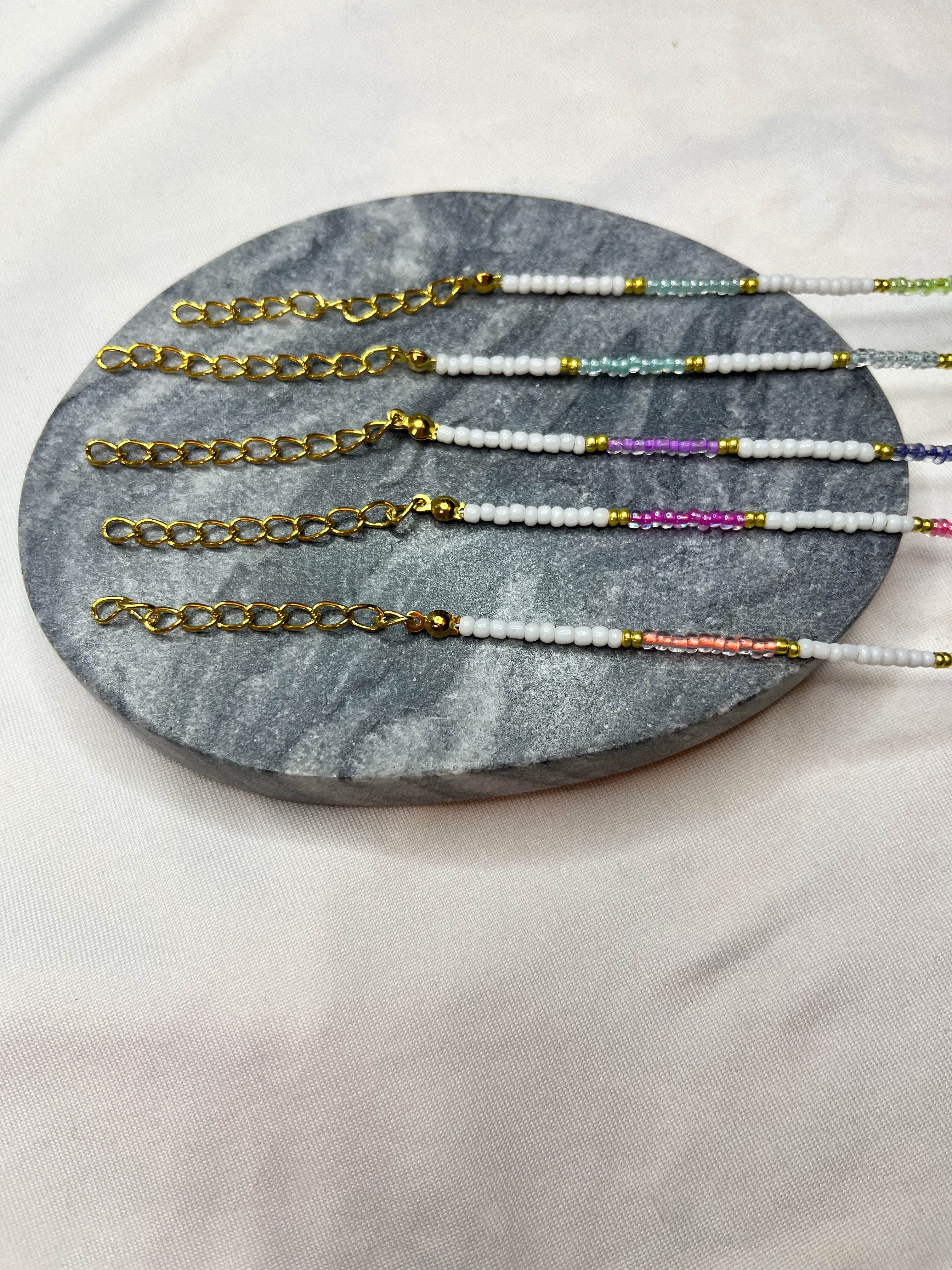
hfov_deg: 53.1
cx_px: 476
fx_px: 953
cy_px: 635
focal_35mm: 26
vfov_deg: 67.3
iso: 80
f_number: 1.6
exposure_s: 1/100
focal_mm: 5.1
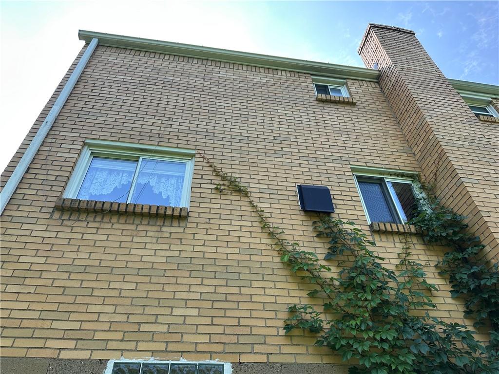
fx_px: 346
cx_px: 250
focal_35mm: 24
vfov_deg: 56.8
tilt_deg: +43.0
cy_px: 187
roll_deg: +2.2
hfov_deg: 71.6
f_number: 1.78
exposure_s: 1/785
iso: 80
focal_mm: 6.86
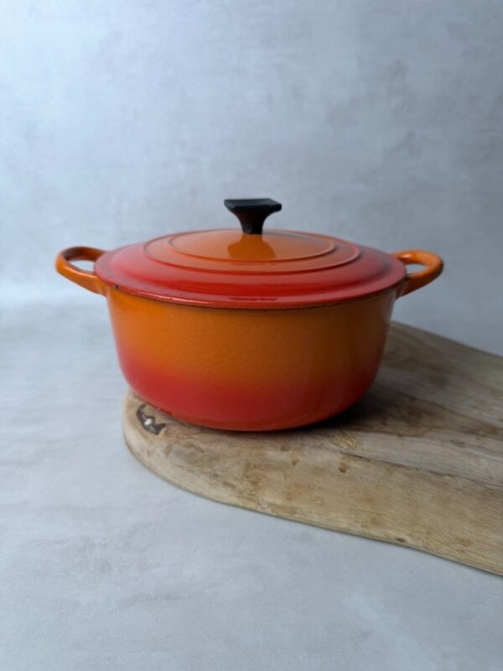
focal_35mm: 24
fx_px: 465
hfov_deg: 56.8
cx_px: 252
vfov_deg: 71.6
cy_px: 336
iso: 80
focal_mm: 6.76
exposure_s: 1/100
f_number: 1.78
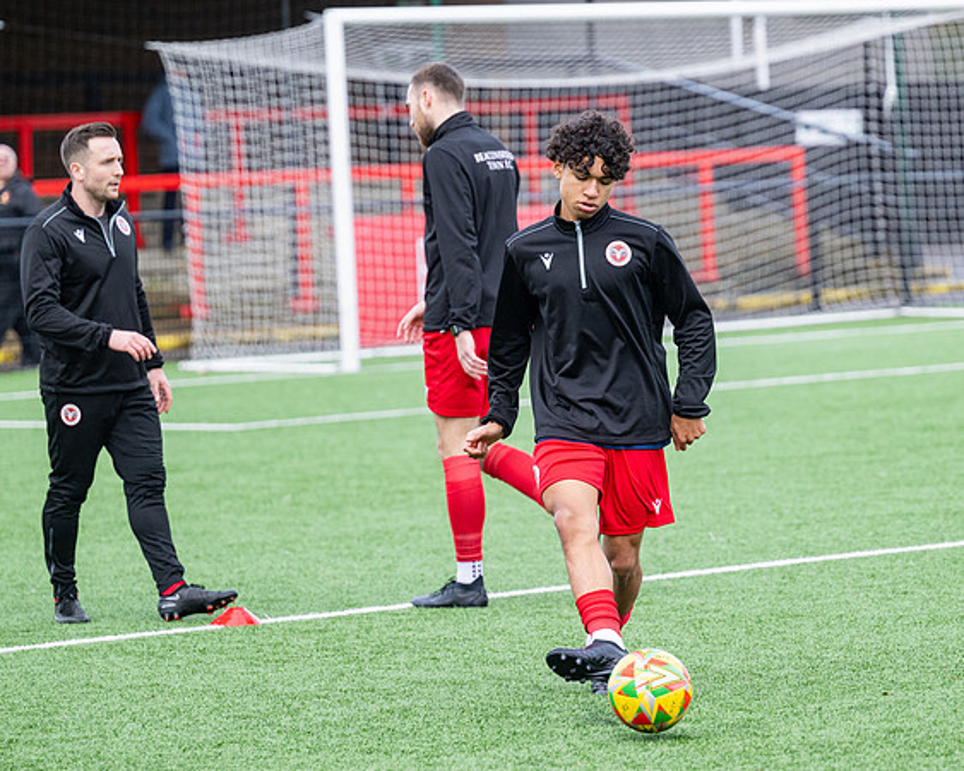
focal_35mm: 208
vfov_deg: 7.4
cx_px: 569
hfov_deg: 9.3
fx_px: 5945
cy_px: 379
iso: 800
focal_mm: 180
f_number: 4
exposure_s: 1/1250
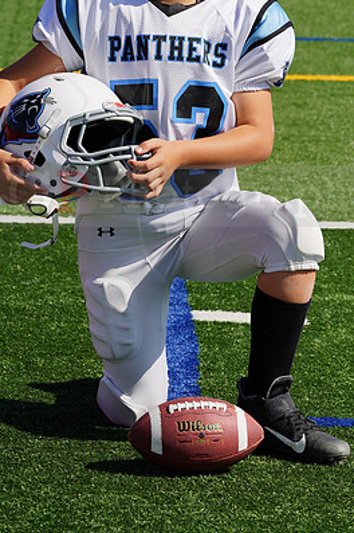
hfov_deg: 5.4
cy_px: 184
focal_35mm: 253
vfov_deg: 8.1
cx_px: 198
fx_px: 3738
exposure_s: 1/250
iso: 100
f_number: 11
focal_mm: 173
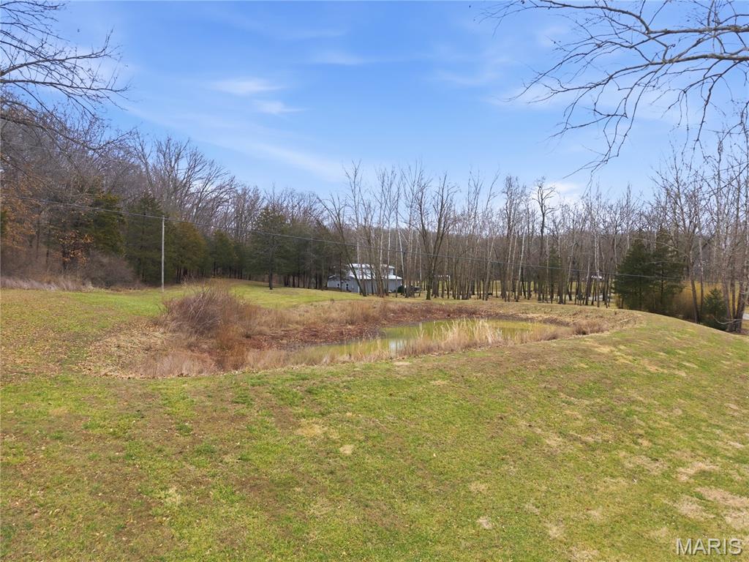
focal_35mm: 24
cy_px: 281
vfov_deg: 56.8
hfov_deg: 71.6
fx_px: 519
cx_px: 374
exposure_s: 1/2500
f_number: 1.8
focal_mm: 8.7
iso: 210
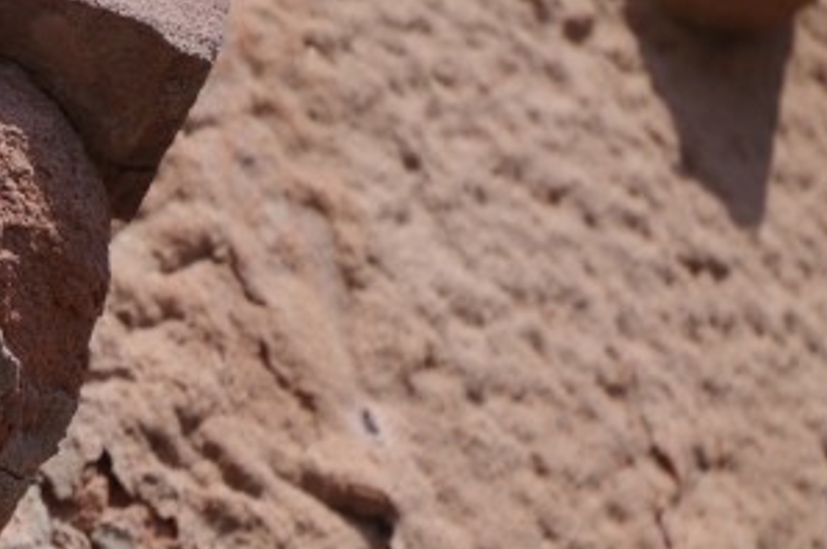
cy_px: 704
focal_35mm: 1390
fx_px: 31896
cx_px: -400
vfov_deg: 1.0
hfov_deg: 1.5
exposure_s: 1/500
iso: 100
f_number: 6.3
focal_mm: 230
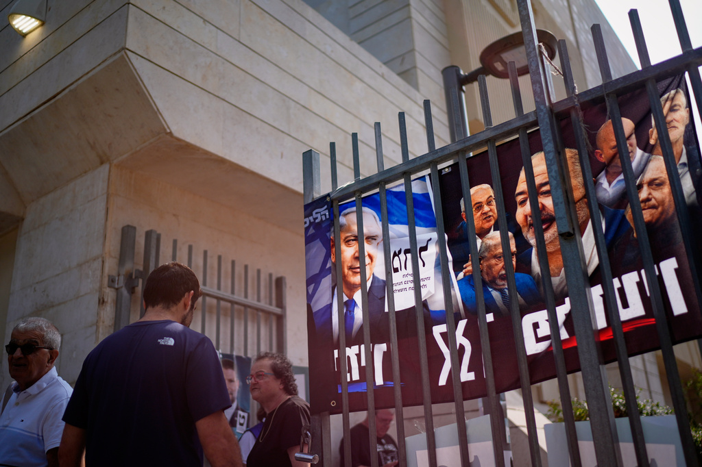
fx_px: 682
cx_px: 351
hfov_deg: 54.4
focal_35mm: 35
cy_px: 234
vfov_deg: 37.8
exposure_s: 1/16000
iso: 125
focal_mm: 35
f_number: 1.4
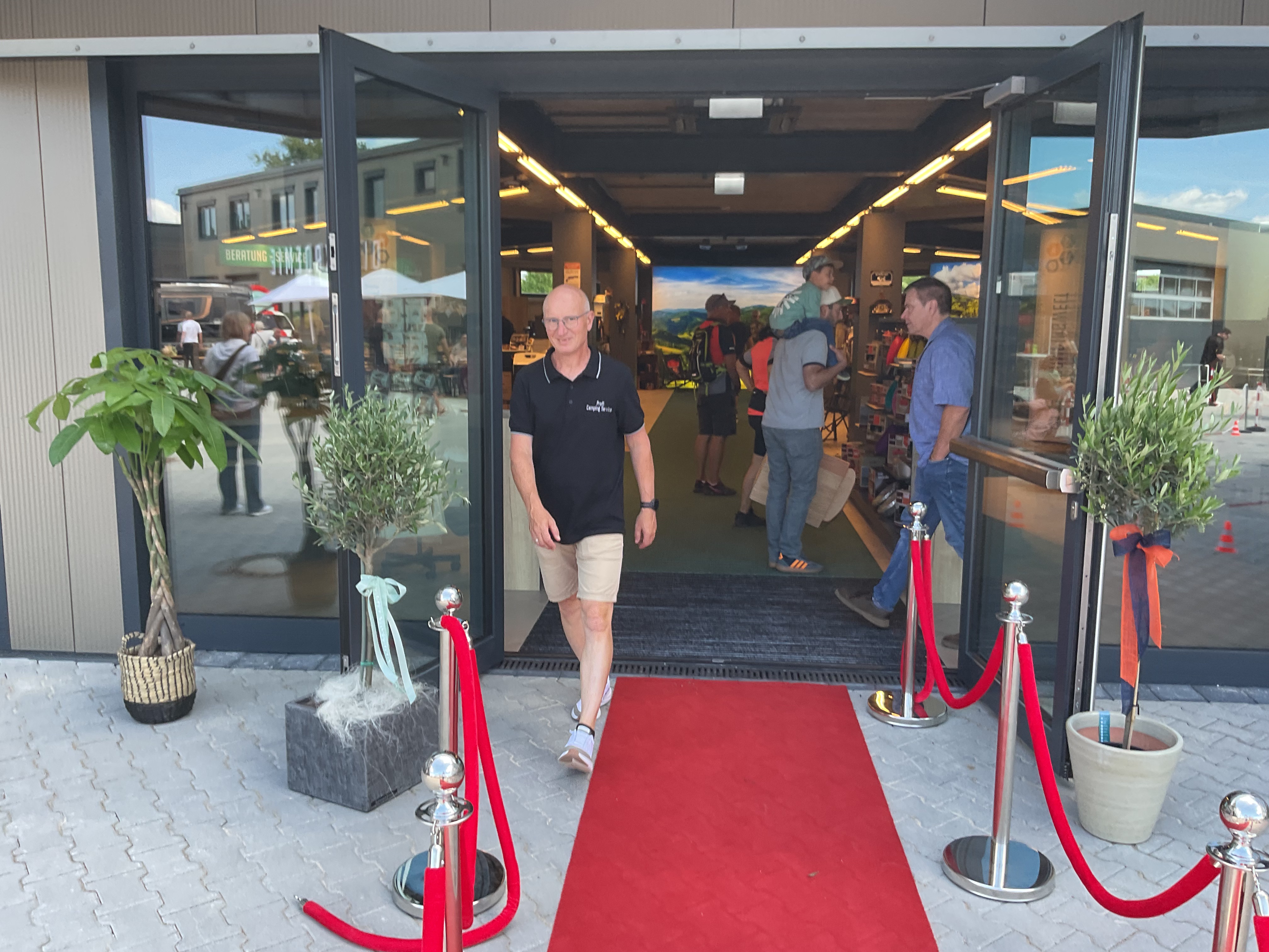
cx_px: 634
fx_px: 1063
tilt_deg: -7.9
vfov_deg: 48.2
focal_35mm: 29
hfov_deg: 61.7
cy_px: 476
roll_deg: -3.2
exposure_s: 1/120
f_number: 1.8
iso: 25
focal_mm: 3
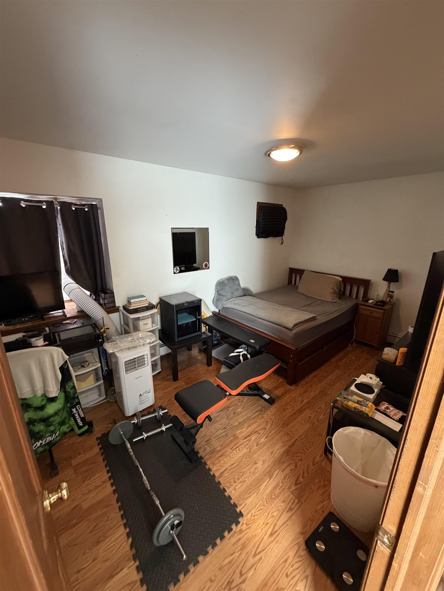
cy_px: 296
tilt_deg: -15.4
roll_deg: +0.3
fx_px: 239
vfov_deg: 102.1
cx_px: 222
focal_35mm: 14
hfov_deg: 85.7
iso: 640
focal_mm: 2.22
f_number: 2.2
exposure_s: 1/60
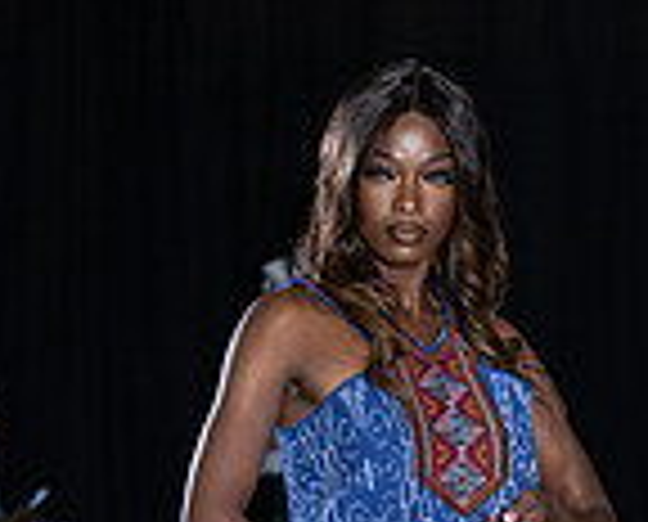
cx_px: 504
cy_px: 999
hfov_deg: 6.3
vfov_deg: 5.0
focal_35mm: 307
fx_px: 5904
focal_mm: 105
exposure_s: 1/160
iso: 1250
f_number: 5.6
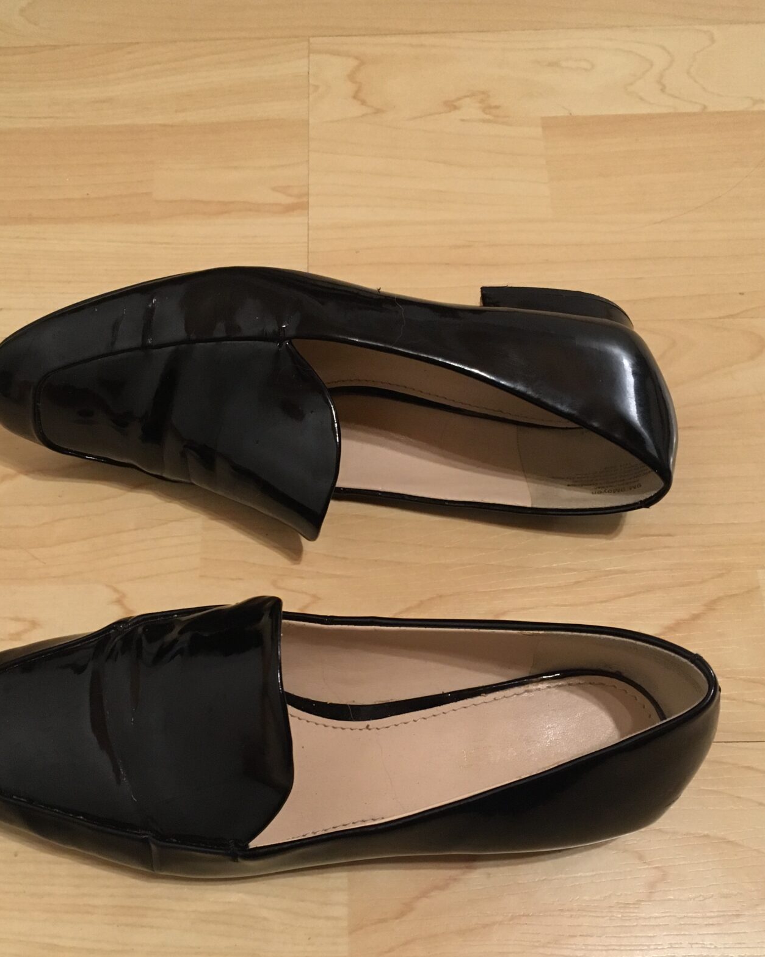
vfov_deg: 49.0
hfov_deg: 40.1
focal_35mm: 37
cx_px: 341
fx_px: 1047
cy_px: 517
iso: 200
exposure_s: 1/20
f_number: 2.2
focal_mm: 4.15
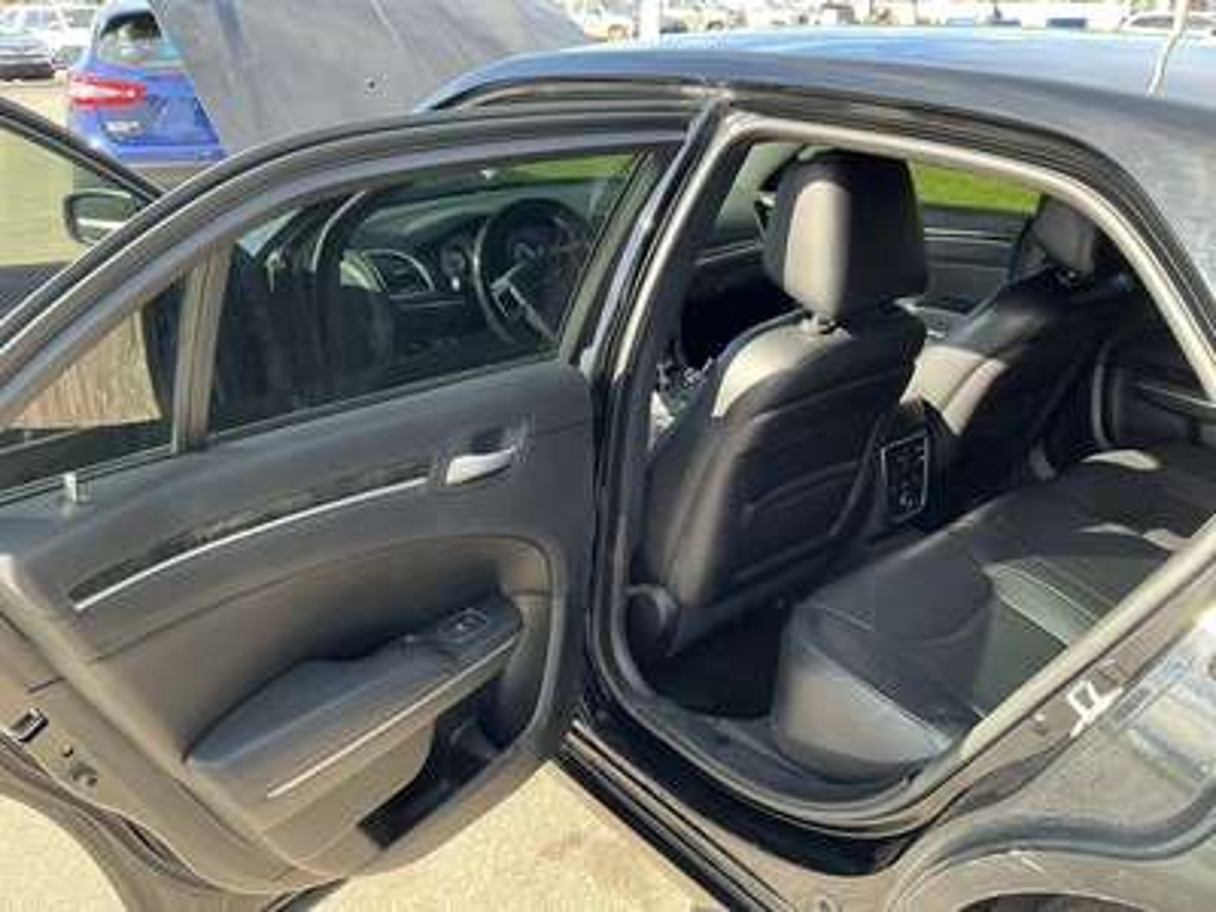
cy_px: 456
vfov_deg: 49.7
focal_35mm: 28
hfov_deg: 63.4
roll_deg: -0.2
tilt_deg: -23.5
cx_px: 608
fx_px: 984
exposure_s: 1/140
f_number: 1.8
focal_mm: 3
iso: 32
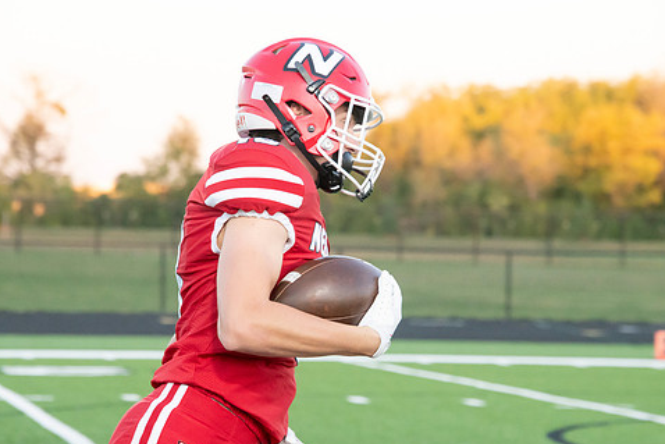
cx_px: 330
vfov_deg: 5.4
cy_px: 254
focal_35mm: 255
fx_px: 4712
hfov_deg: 8.1
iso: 8000
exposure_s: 1/500
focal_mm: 210
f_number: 9
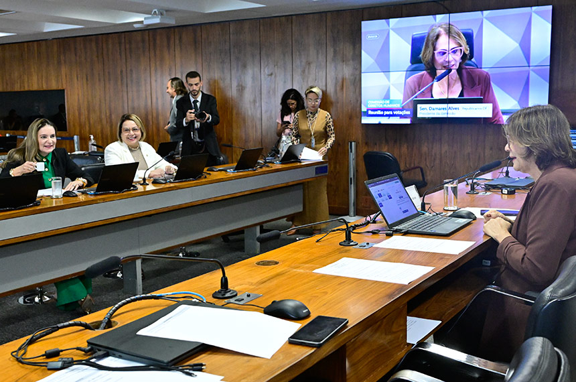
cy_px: 191
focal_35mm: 39
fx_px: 623
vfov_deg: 34.1
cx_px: 288
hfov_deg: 49.6
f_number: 5
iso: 4000
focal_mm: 26.5
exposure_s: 1/200
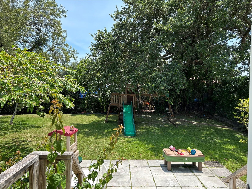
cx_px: 126
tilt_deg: -1.2
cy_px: 94
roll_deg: -0.6
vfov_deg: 53.1
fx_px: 189
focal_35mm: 26
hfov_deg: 67.3
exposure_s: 1/1511
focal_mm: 5.7
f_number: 1.5
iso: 50
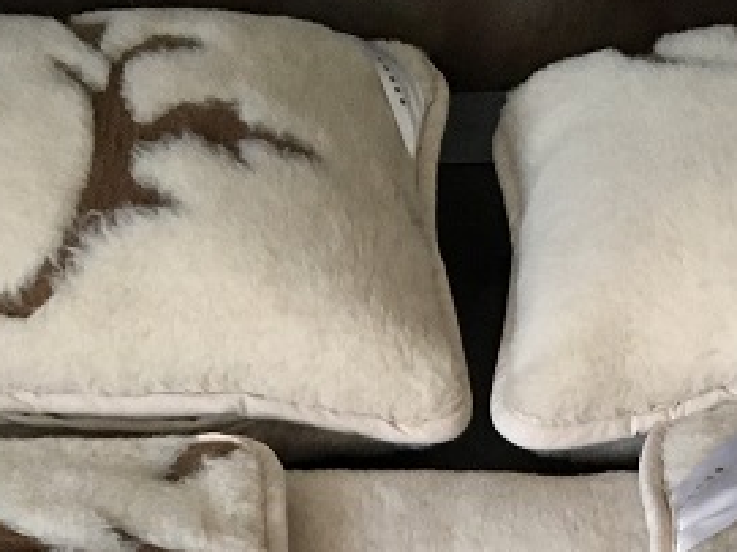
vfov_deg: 12.8
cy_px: 919
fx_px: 2277
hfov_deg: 18.3
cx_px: 495
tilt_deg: -45.6
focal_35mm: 107
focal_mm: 4.15
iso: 160
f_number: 2.2
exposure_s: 1/33
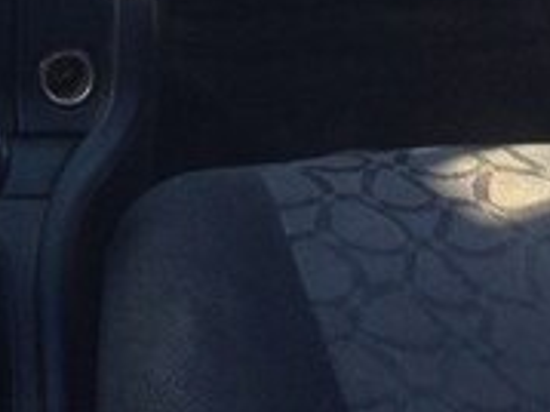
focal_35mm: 122
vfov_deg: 11.3
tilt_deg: -17.6
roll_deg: +0.5
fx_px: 1937
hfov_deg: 15.4
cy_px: -321
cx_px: -175
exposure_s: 1/120
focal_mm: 4.12
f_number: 2.4
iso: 80
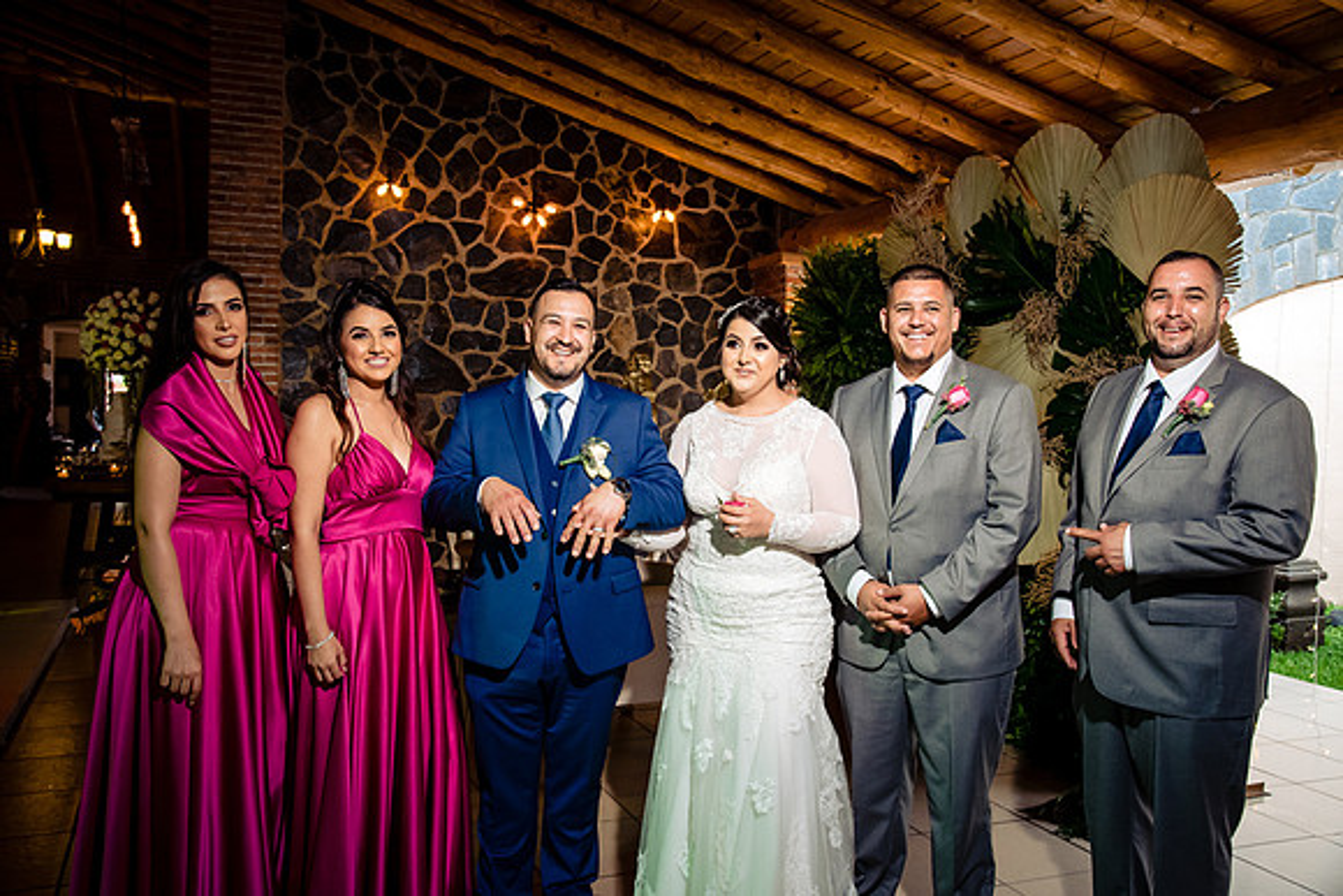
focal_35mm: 31
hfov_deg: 60.3
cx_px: 672
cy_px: 448
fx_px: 1157
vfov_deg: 42.3
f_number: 7.1
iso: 2000
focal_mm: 31
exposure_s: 1/125
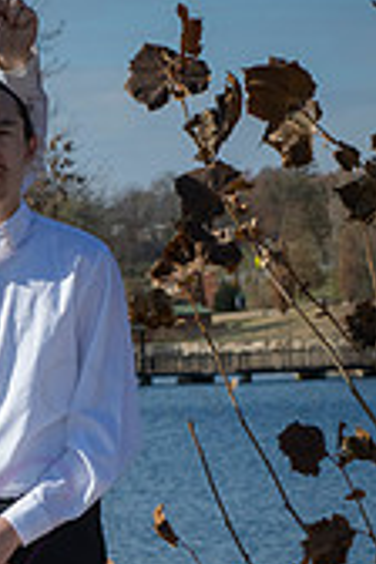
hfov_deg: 6.4
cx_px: -124
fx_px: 3352
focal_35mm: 214
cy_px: 507
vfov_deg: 9.6
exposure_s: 1/800
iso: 400
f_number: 11
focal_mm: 80
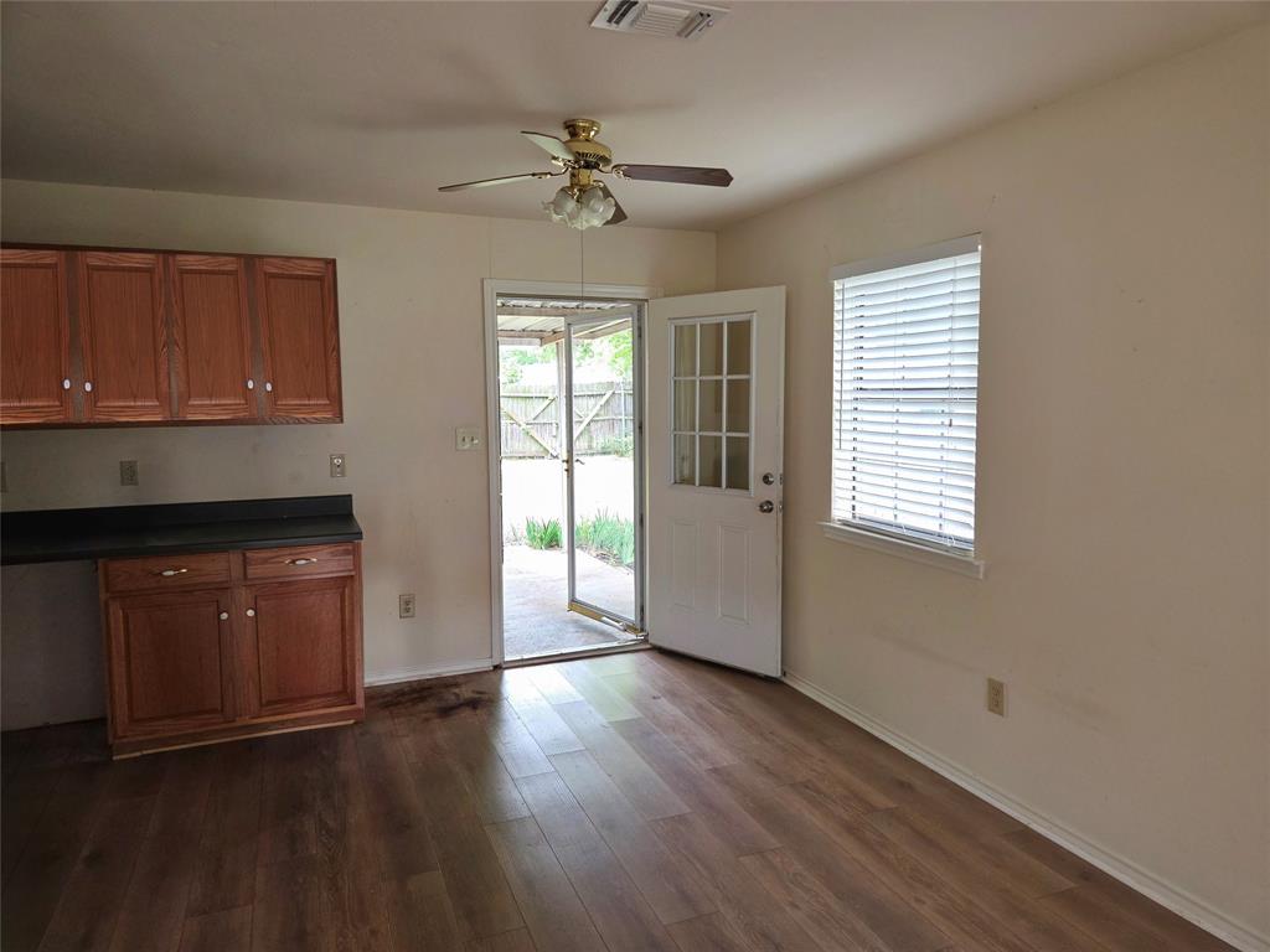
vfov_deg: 58.9
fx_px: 844
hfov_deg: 73.9
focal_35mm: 23
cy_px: 476
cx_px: 635
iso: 80
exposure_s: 1/50
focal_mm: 5.4
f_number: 1.8
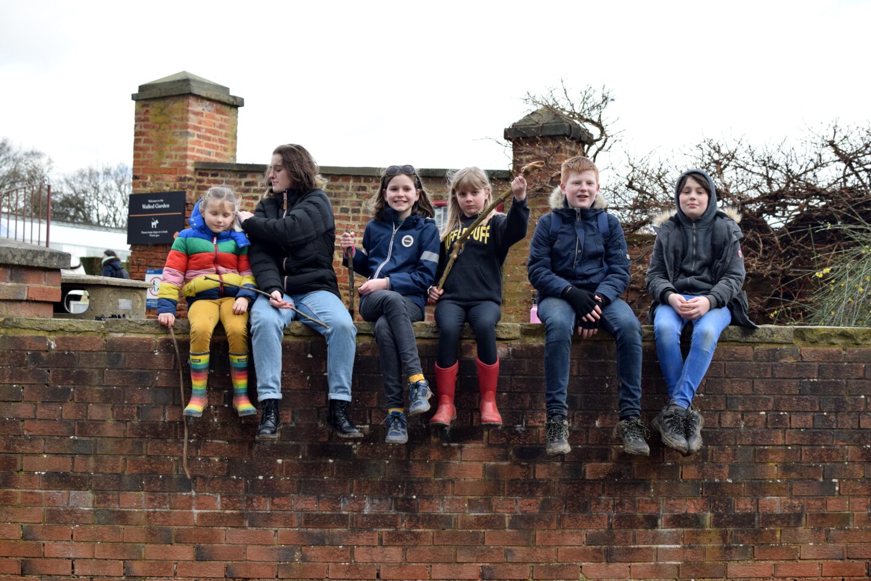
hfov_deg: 37.9
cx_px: 436
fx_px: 1270
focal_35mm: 52
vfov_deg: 25.8
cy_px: 290
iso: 500
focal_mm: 35
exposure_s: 1/1000
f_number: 4
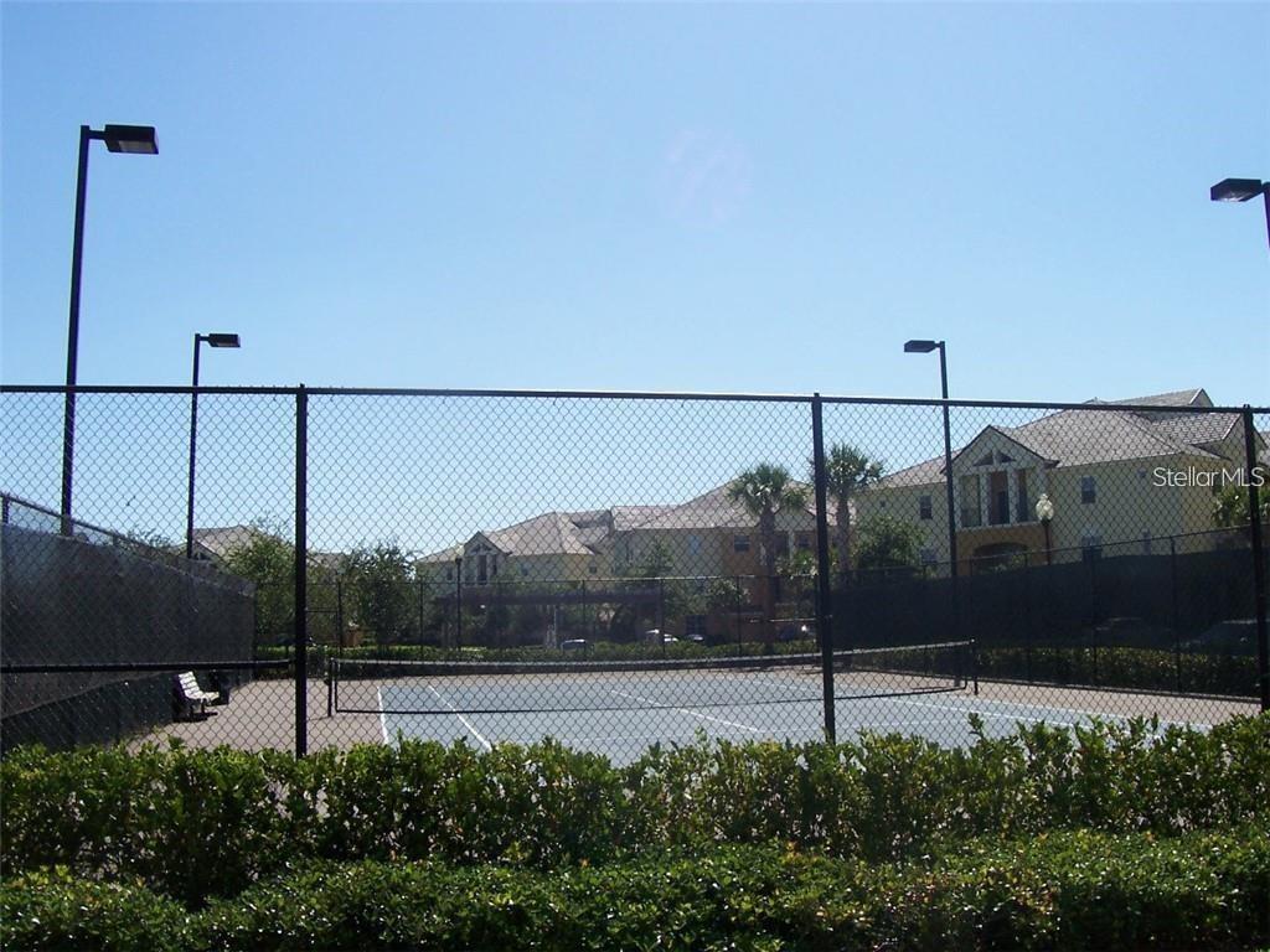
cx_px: 635
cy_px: 476
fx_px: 1357
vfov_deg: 38.7
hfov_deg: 50.1
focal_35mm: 37
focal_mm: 5.6
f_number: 5.6
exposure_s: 1/750
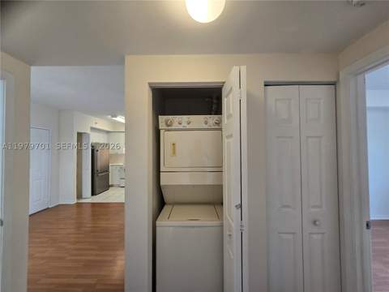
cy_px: 146
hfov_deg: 106.2
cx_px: 194
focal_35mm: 13
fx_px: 146
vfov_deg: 89.9
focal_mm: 2.2
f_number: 2.2
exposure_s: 1/60
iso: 125
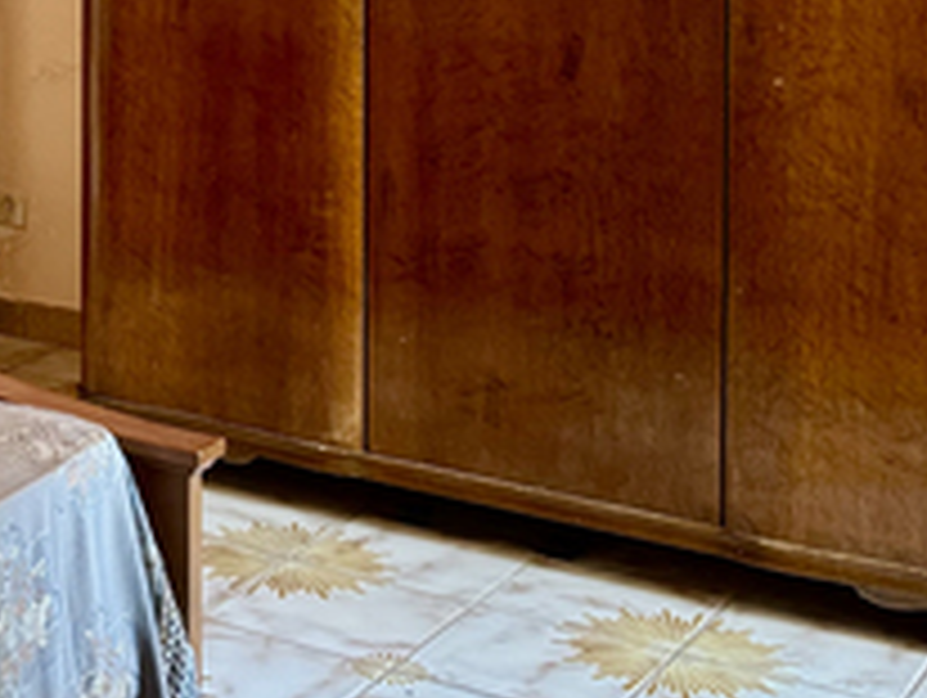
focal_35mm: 88
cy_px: -277
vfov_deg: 15.7
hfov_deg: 20.9
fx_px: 2359
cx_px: -144
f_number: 1.78
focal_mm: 6.76
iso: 400
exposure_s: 1/50
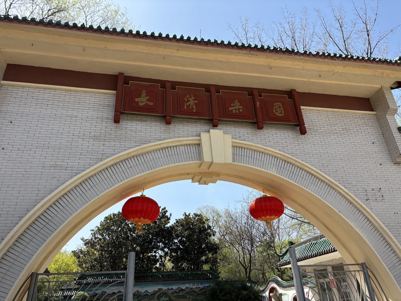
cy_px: 150
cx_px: 200
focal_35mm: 26
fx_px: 301
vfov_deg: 53.1
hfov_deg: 67.3
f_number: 1.6
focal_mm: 5.96
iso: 50
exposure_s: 1/1812
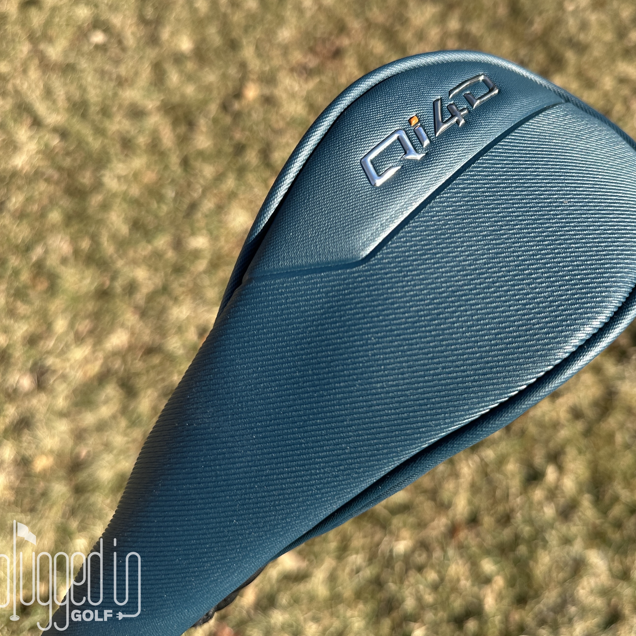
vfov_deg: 55.6
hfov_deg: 54.9
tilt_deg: -58.0
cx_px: 401
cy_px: 324
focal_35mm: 29
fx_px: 603
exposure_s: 1/1495
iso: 80
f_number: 1.78
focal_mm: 6.86
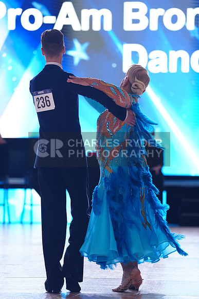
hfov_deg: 9.3
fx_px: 1218
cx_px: 100
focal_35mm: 147
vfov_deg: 14.0
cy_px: 150
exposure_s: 1/500
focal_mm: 147
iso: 1250
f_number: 2.8
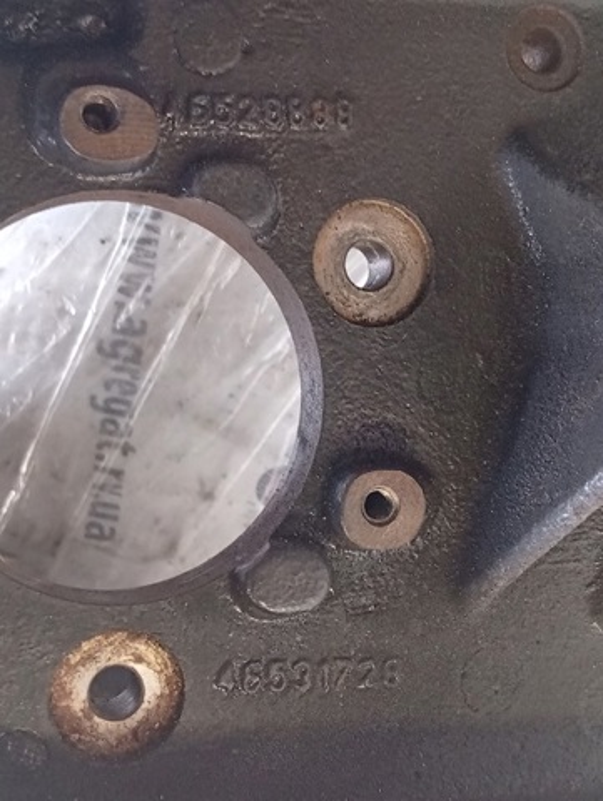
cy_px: 400
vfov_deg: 36.8
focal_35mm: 52
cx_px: 302
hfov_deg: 28.1
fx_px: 1206
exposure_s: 1/20
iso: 592
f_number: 1.8
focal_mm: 3.96
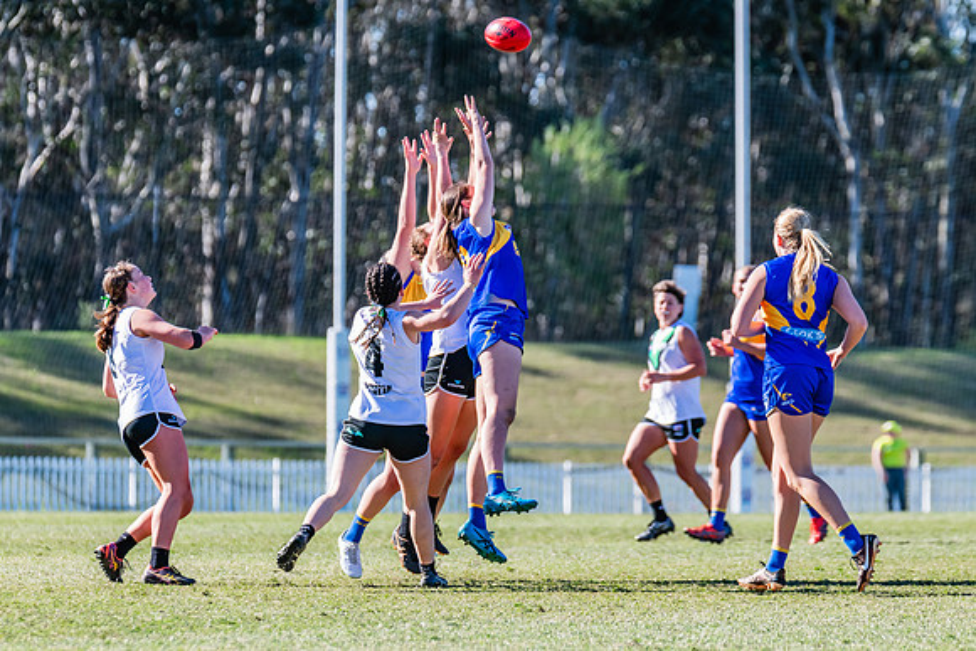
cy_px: 364
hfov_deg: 5.7
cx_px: 493
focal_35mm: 360
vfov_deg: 3.8
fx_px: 9752
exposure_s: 1/1250
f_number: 7.1
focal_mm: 310
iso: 640
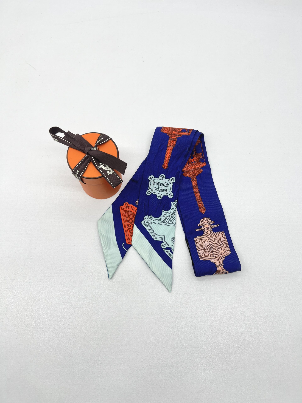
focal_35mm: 26
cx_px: 151
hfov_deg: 53.1
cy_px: 202
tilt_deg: -70.4
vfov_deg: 67.3
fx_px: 302
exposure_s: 1/180
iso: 40
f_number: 1.5
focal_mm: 5.7
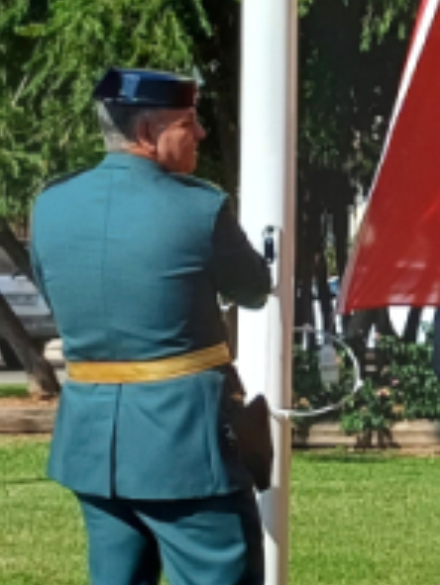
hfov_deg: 9.1
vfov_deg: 12.9
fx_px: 2573
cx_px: 898
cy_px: 143
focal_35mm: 152
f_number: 1.8
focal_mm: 4.65
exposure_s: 1/1658
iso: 50
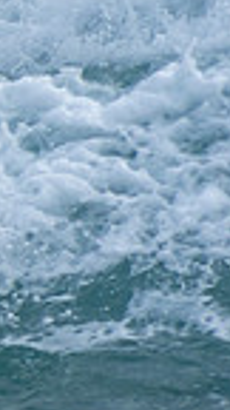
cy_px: -118
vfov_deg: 0.9
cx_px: -588
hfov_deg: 0.5
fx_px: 27506
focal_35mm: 2537
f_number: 5.6
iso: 250
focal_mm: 400
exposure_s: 1/400
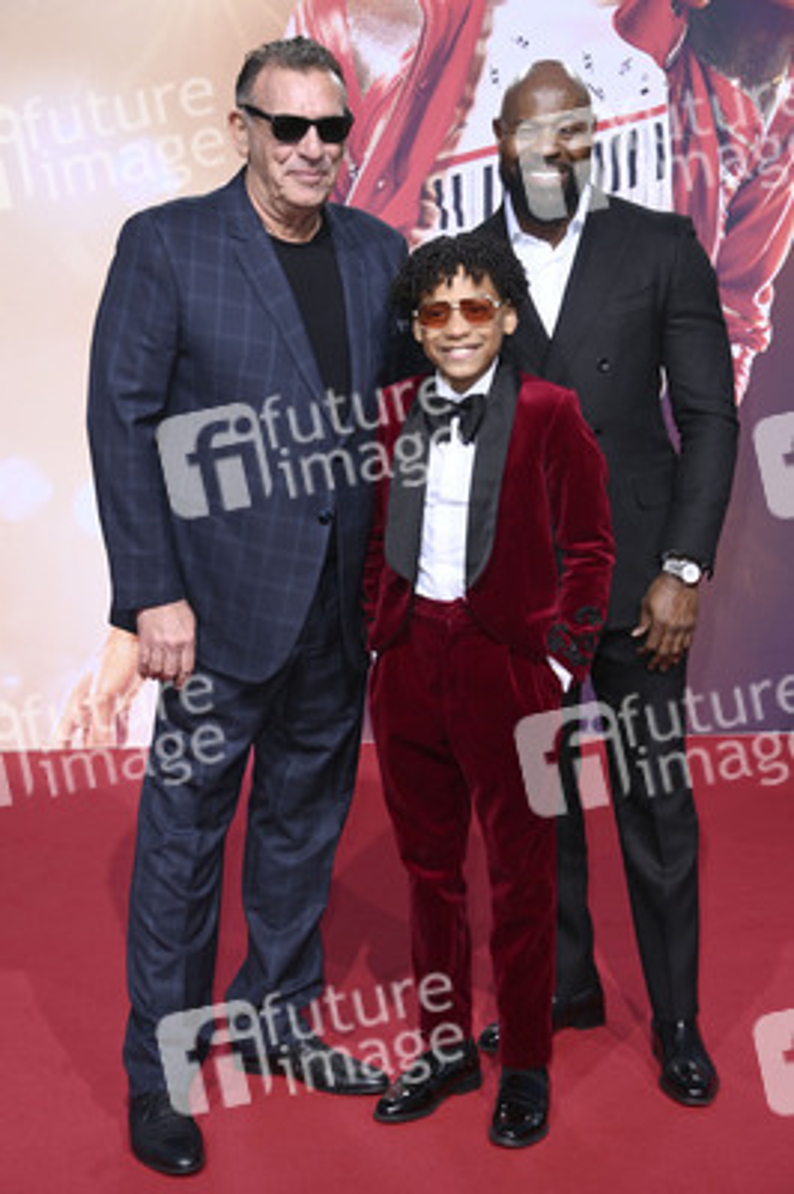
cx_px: 397
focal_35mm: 65
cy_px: 597
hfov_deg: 20.9
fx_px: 2154
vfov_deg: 31.0
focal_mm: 65
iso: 400
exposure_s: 1/250
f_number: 5.6
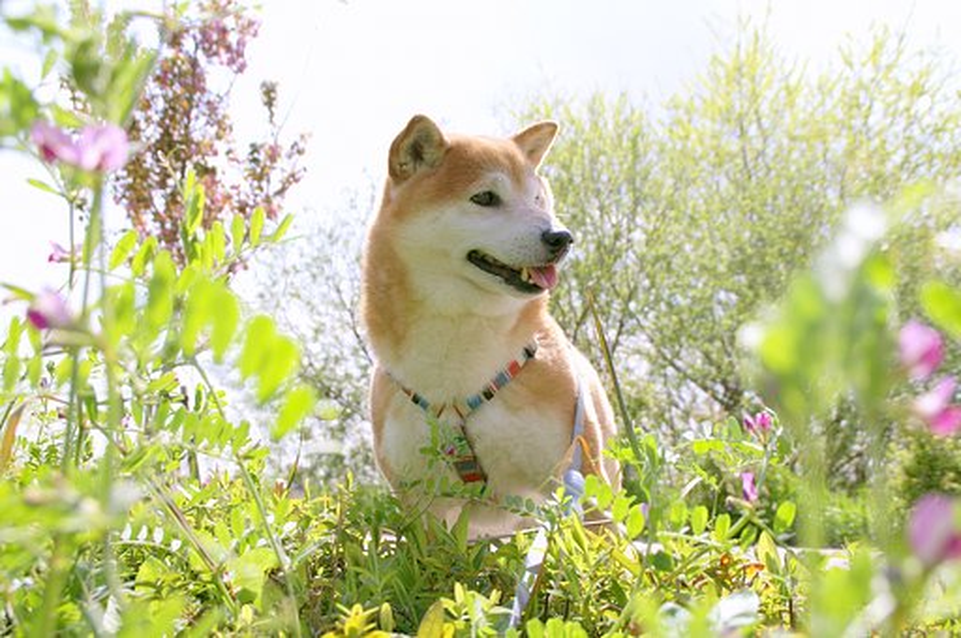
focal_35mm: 36
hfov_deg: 53.2
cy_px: 319
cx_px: 480
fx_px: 960
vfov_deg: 36.8
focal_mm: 24
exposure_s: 1/500
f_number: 6.3
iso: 100
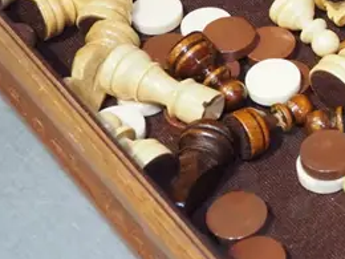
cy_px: -16
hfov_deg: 15.2
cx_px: 552
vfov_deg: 12.4
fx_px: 1176
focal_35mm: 118
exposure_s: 1/100
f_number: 5.6
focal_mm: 15
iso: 2500
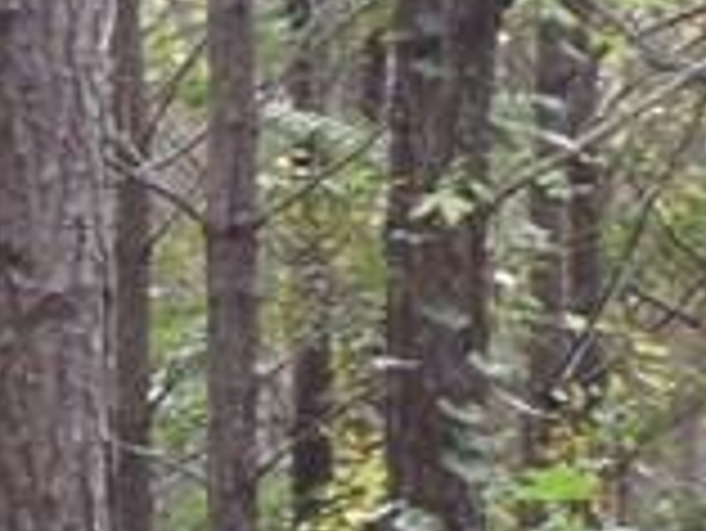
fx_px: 4735
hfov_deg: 8.2
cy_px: 657
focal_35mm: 232
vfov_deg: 6.4
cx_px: -585
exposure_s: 1/50
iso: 640
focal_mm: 10.34
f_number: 4.5
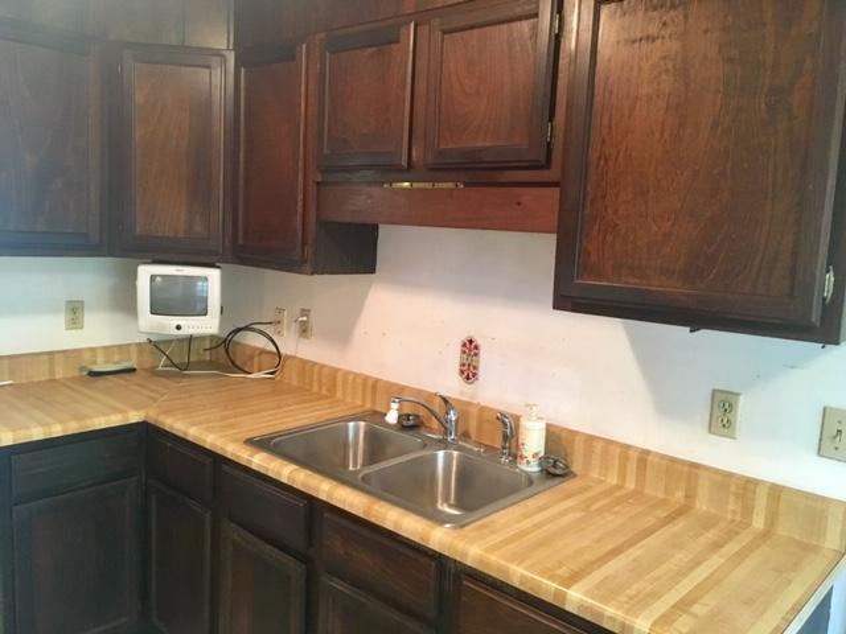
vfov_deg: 48.2
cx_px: 423
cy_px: 317
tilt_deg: -8.6
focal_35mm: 29
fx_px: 709
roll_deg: -3.0
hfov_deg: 61.7
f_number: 2.2
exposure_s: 1/24
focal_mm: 4.15
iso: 200
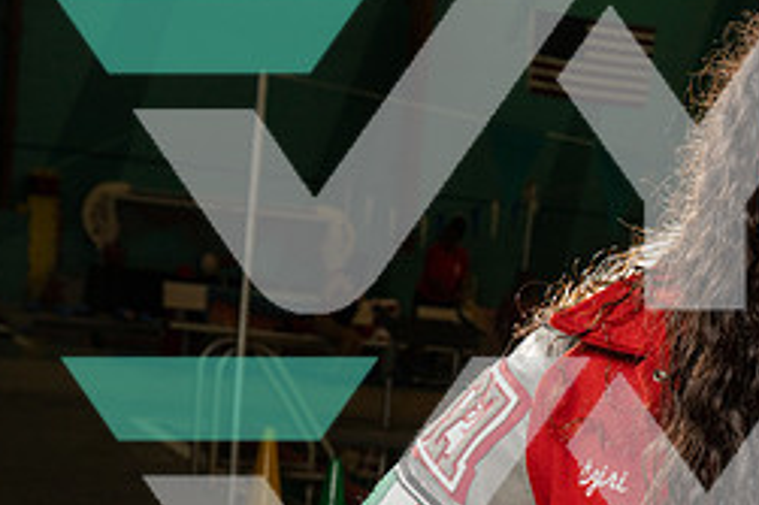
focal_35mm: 104
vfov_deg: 13.0
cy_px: 519
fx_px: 2191
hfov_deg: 18.9
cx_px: 832
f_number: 8
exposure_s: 1/250
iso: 500
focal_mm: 45
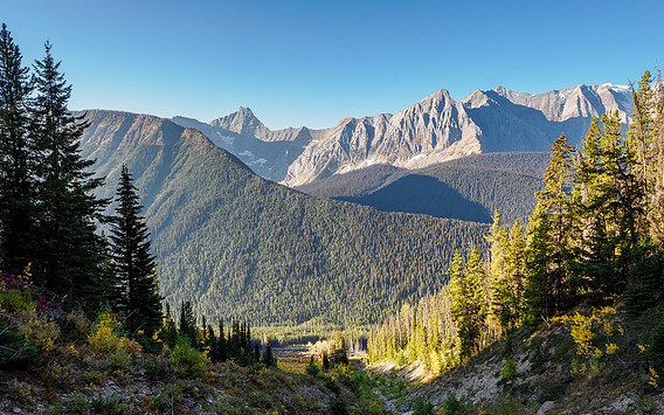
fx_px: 470
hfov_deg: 70.4
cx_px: 330
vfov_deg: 47.4
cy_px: 241
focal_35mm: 26
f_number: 8
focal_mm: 12
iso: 200
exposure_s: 1/160
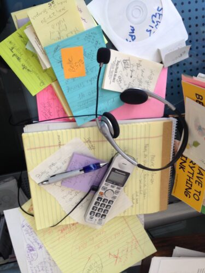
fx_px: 276
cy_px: 136
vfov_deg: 52.6
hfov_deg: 40.7
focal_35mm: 35
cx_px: 102
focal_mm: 4.28
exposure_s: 1/60
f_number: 2.4
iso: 50
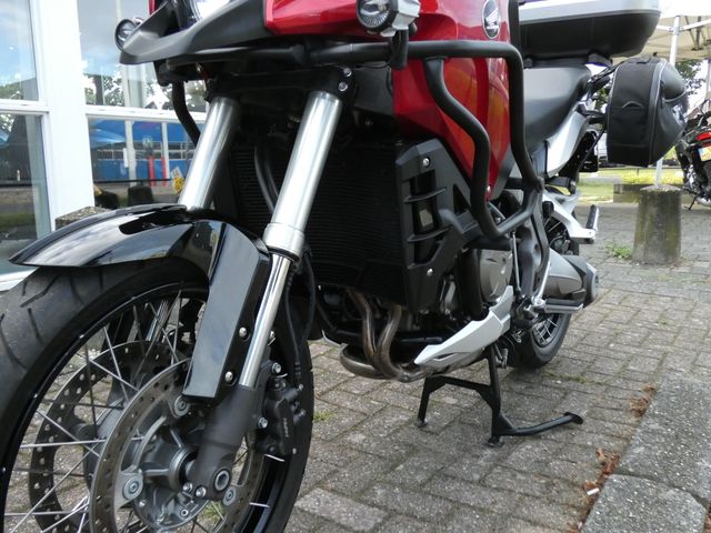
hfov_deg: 58.4
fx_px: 637
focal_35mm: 31
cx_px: 356
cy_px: 266
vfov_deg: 45.4
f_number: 3.3
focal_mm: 5.5
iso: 800
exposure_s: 1/800
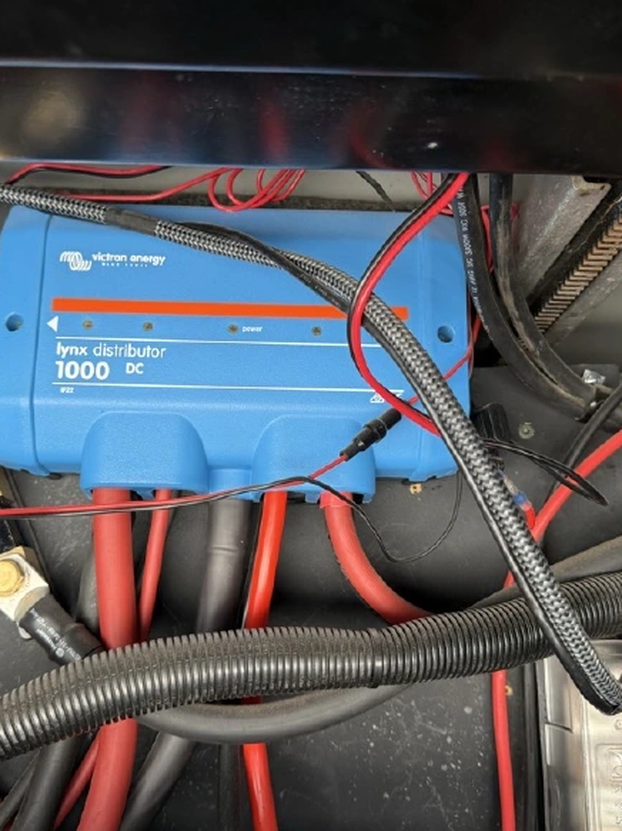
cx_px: 287
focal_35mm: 33
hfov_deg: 42.9
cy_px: 421
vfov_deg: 55.4
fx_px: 791
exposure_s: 1/121
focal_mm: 6.76
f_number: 1.78
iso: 160
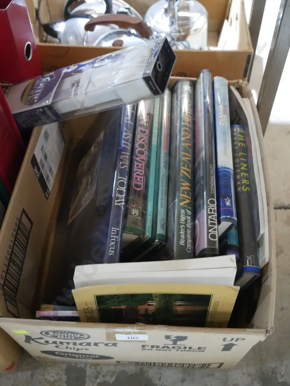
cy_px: 193
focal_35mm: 36
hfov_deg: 39.7
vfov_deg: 51.3
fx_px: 402
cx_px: 145
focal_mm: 18
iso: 3200
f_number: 4.5
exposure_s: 1/25
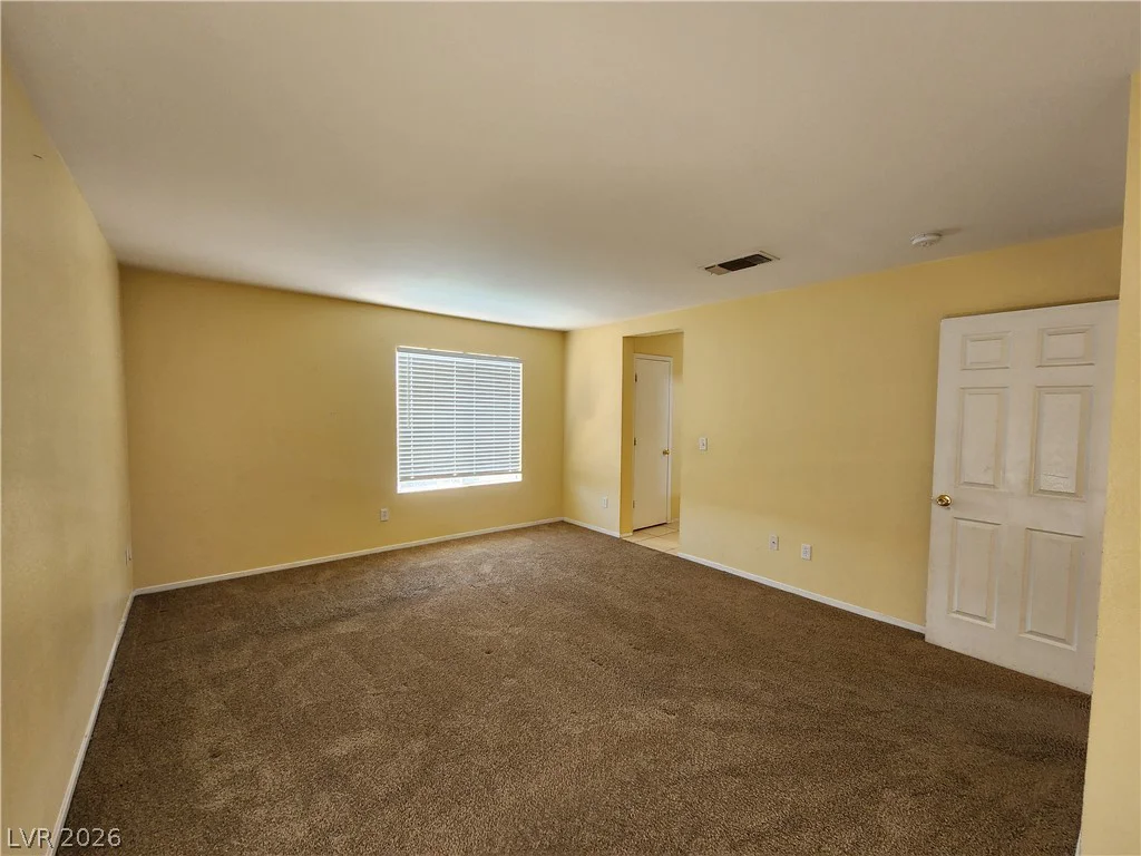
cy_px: 428
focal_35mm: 13
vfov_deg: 89.9
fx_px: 429
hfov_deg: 106.2
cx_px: 570
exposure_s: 1/60
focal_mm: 2.2
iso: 200
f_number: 2.2
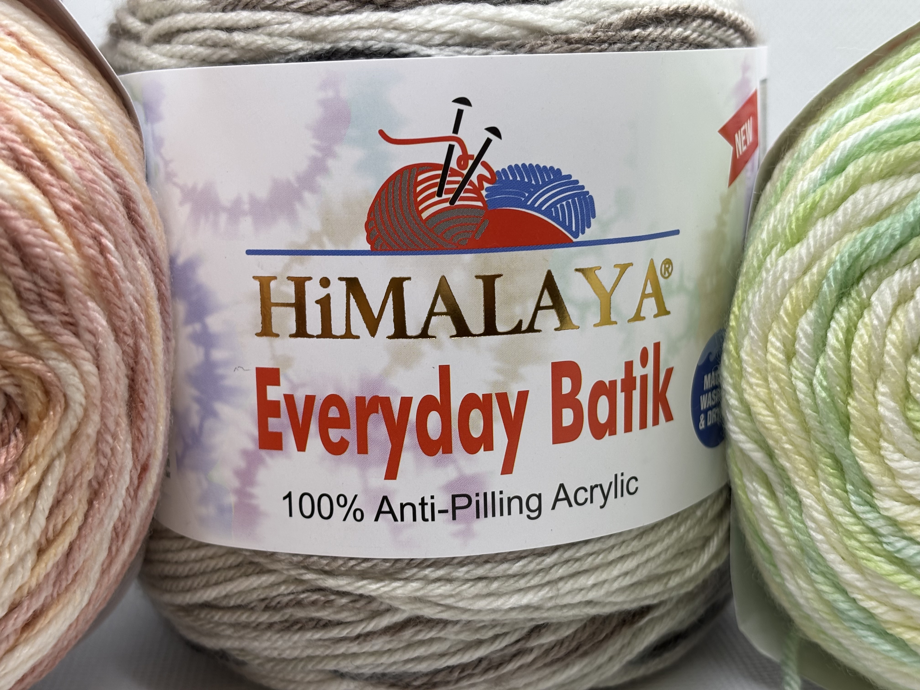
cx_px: 460
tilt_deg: -15.5
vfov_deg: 28.0
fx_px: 1382
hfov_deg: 36.8
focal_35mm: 52
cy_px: 345
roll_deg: -1.3
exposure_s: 1/115
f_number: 1.6
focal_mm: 5.96
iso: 25
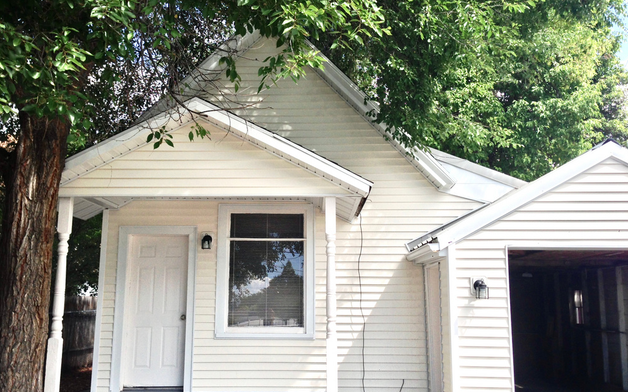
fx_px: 616
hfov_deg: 54.0
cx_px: 307
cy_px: 215
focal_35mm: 36
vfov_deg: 35.3
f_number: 2.4
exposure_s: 1/1004
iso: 50
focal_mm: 4.12
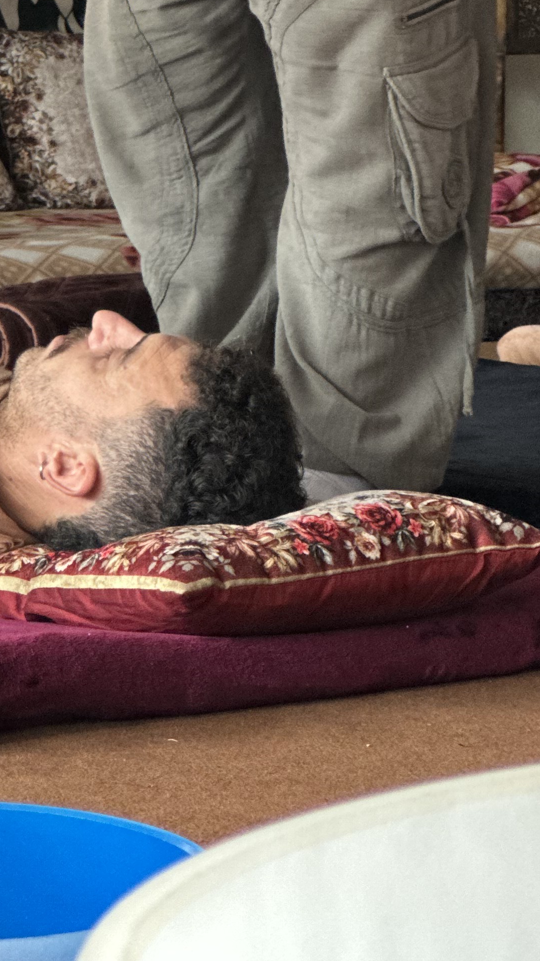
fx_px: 4505
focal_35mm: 177
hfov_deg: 6.8
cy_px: -23
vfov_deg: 12.0
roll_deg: +0.1
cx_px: -118
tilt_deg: +0.3
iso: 500
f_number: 2.8
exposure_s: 1/22
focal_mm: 9
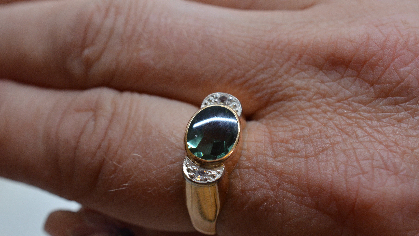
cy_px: 115
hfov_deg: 33.3
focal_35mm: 63
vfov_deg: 19.1
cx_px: 210
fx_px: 700
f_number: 9
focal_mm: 40
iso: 1000
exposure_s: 1/250
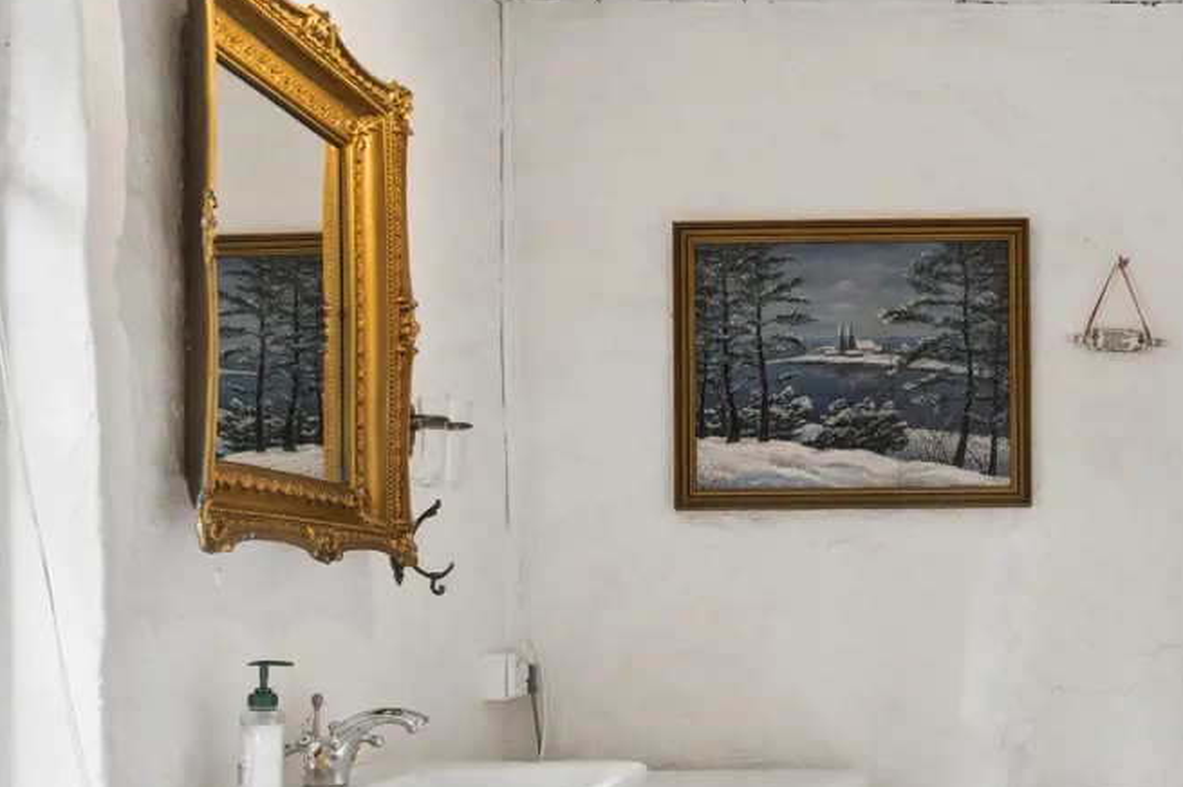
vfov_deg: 30.1
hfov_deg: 42.5
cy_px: 567
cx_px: 950
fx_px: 1445
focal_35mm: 44
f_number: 8
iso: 200
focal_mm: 10
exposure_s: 1/8
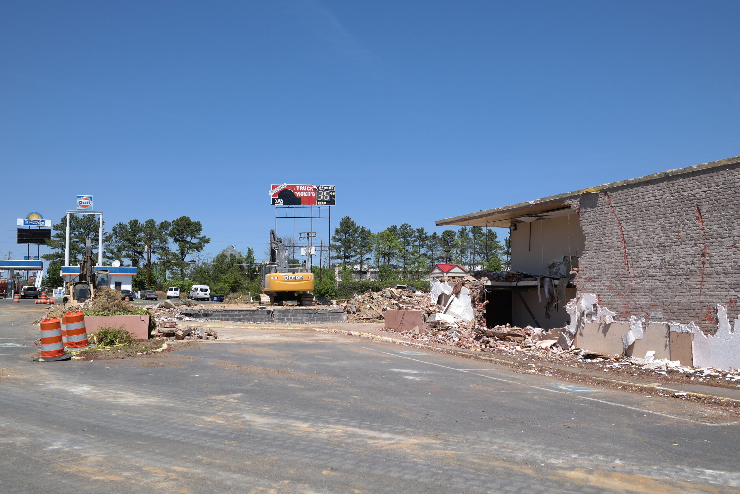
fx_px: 617
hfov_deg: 61.9
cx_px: 370
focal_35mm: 30
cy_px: 247
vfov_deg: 43.6
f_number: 7.1
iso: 100
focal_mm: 20
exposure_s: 1/400
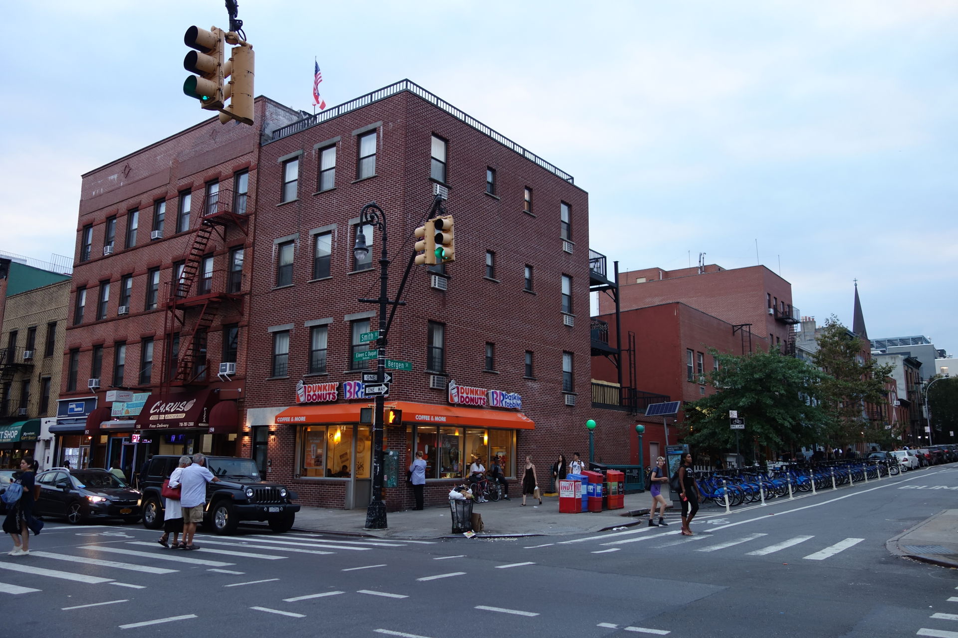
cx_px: 479
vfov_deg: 46.4
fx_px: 745
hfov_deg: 65.5
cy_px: 319
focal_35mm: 28
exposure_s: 1/250
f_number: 1.8
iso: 250
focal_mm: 10.4
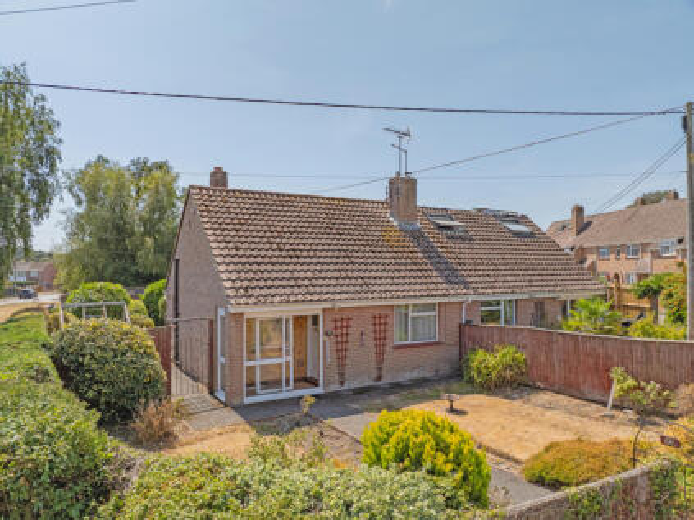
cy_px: 260
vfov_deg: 56.8
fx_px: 481
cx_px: 347
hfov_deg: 71.6
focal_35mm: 24
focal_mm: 12.29
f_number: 2.8
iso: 190
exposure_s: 1/500
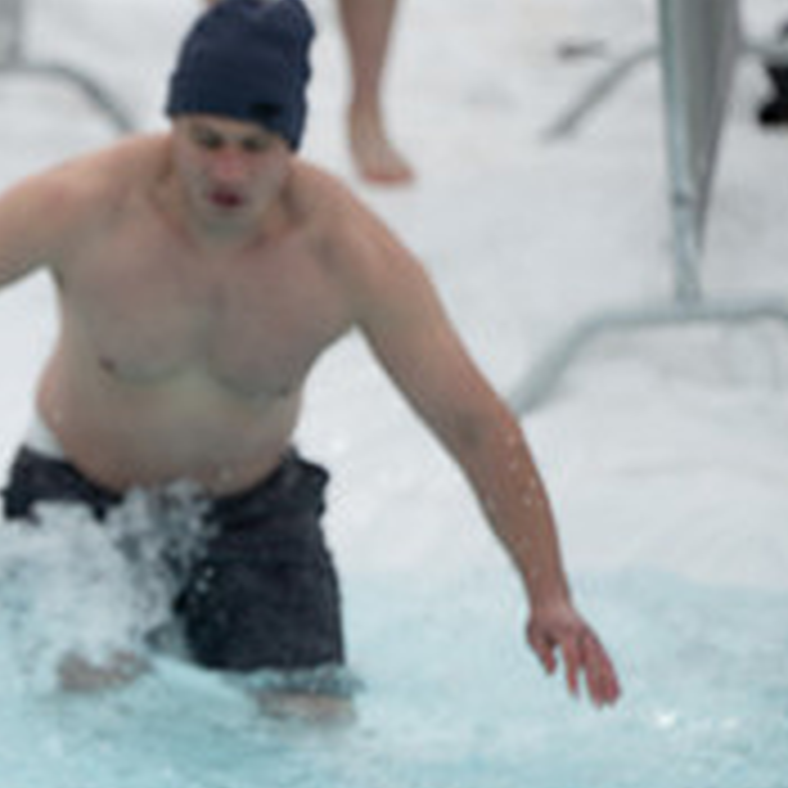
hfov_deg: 3.5
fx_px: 13032
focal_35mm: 506
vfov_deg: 3.5
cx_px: -216
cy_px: 543
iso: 72
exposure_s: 1/800
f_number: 3.2
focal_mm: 180
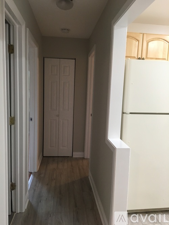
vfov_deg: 61.7
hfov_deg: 48.2
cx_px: 84
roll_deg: -1.3
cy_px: 112
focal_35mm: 29
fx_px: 189
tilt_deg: -6.5
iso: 100
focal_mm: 4.15
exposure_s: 1/30
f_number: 2.2
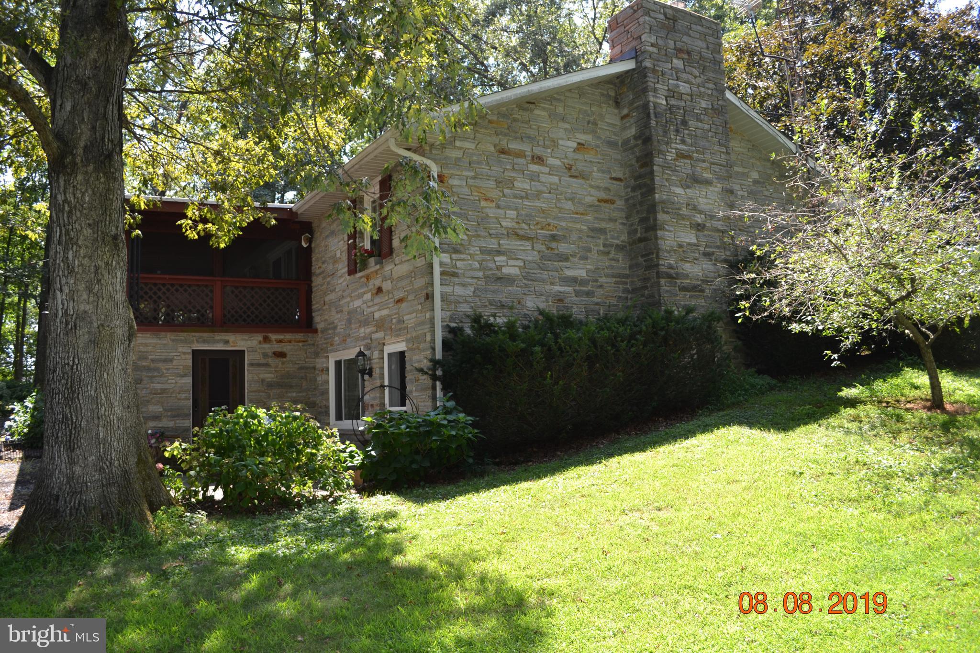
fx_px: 735
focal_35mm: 27
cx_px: 490
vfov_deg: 47.9
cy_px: 326
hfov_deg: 67.4
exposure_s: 1/125
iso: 100
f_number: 4
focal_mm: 18
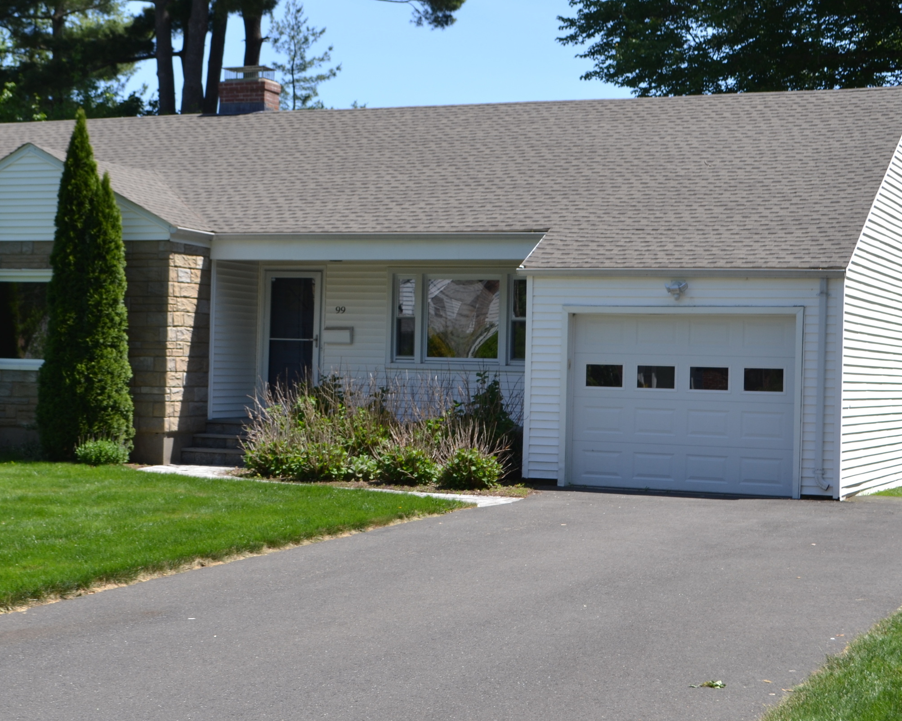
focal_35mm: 69
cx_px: 299
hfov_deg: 27.4
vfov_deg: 22.1
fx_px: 1842
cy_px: 314
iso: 100
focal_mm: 32
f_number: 6.3
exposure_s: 1/160
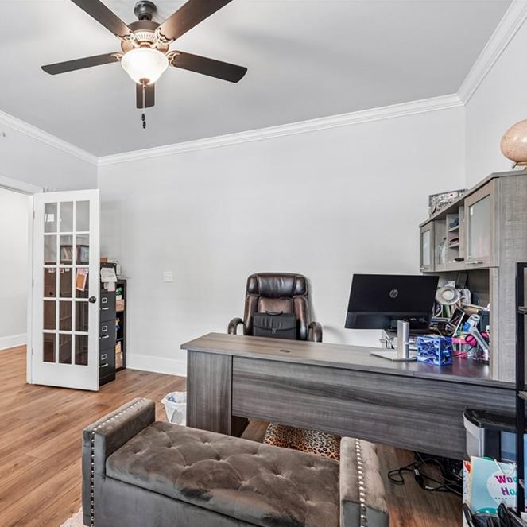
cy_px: 267
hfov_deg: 68.9
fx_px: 362
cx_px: 153
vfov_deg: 72.1
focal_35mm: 21
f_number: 8
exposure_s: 1/10
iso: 800
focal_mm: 16
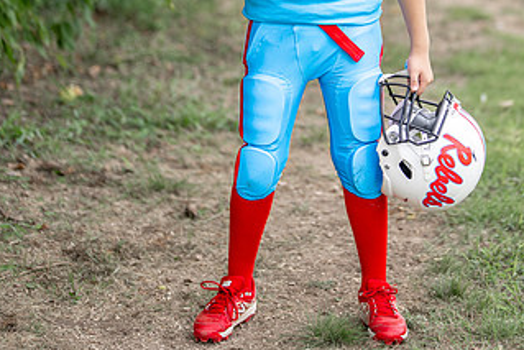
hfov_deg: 17.3
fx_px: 1718
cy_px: -25
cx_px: 350
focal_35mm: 118
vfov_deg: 11.5
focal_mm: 50
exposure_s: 1/2000
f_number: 1.2
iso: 100
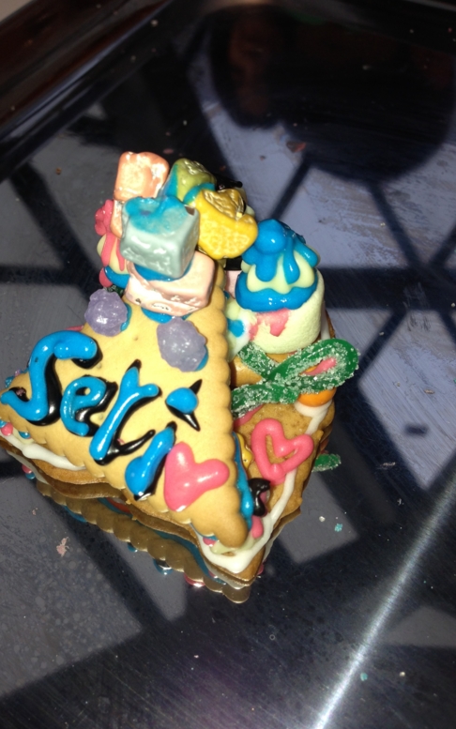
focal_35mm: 36
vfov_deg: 54.0
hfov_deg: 35.2
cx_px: 180
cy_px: 355
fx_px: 715
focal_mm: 4.13
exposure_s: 1/107
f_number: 2.4
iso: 50
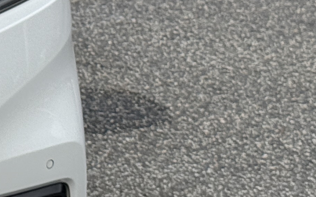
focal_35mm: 224
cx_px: -363
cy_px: -73
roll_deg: -1.6
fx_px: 1929
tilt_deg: -9.1
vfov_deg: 5.8
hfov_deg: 8.7
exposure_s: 1/6536
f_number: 1.78
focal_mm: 6.76
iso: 80
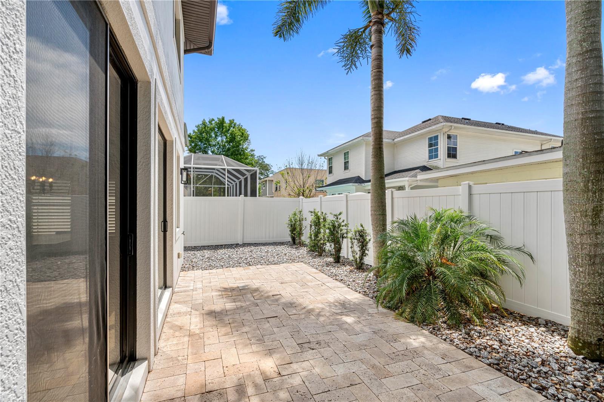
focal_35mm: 16
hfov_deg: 96.7
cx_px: 302
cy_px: 201
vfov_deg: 73.7
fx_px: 268
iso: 100
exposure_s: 1/250
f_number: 8
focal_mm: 16
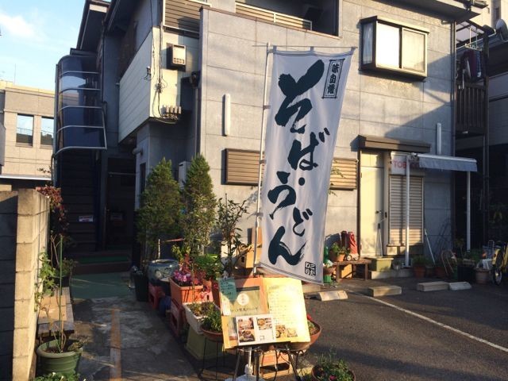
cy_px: 190
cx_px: 254
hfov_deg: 60.0
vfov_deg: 46.8
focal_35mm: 30
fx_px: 440
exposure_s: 1/570
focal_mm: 4.12
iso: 32
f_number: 2.2
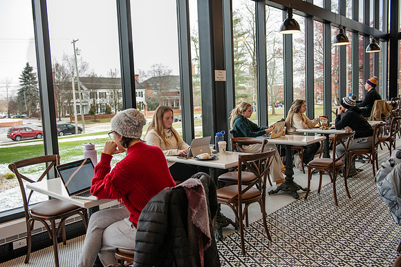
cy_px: 134
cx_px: 200
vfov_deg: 41.1
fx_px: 357
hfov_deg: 58.7
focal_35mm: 32
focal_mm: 32
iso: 500
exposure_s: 1/200
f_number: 3.5
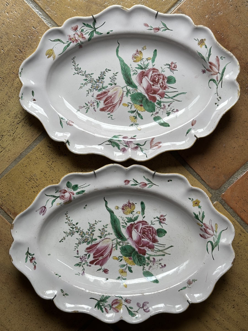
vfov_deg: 39.7
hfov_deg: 30.3
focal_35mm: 48
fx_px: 459
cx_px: 124
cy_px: 166
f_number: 1.78
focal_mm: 6.86
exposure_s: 1/527
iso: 64
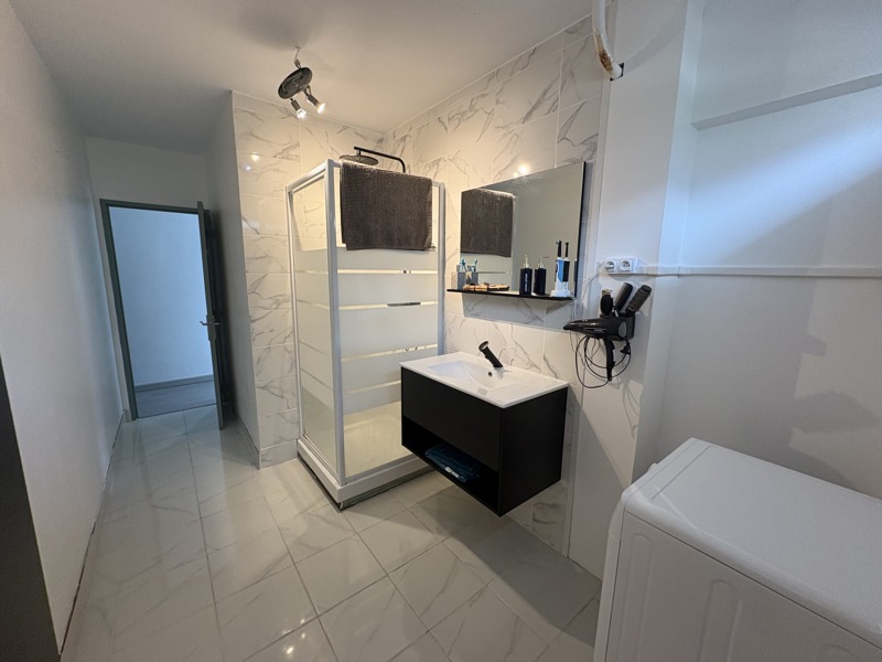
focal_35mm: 14
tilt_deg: -9.8
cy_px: 331
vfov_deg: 85.7
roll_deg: -0.5
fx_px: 357
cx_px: 441
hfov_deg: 102.1
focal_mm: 2.22
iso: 200
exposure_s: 1/50
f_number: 2.2
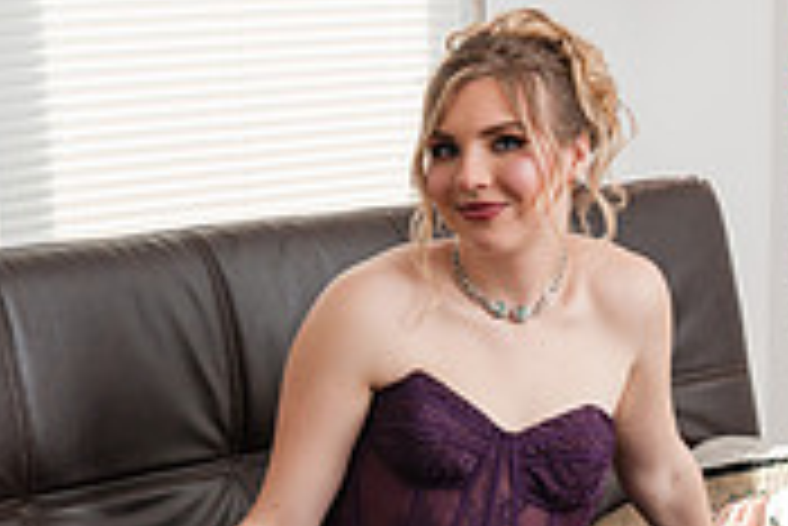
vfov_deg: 9.3
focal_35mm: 146
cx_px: 865
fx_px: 3198
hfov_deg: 13.8
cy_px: 677
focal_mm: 44
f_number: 3.2
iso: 640
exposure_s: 1/250
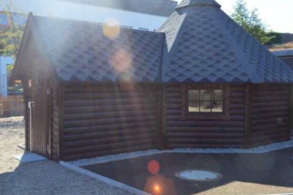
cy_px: 93
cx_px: 131
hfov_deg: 47.4
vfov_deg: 32.6
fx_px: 333
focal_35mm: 41
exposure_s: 1/250
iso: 400
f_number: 10
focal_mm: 20
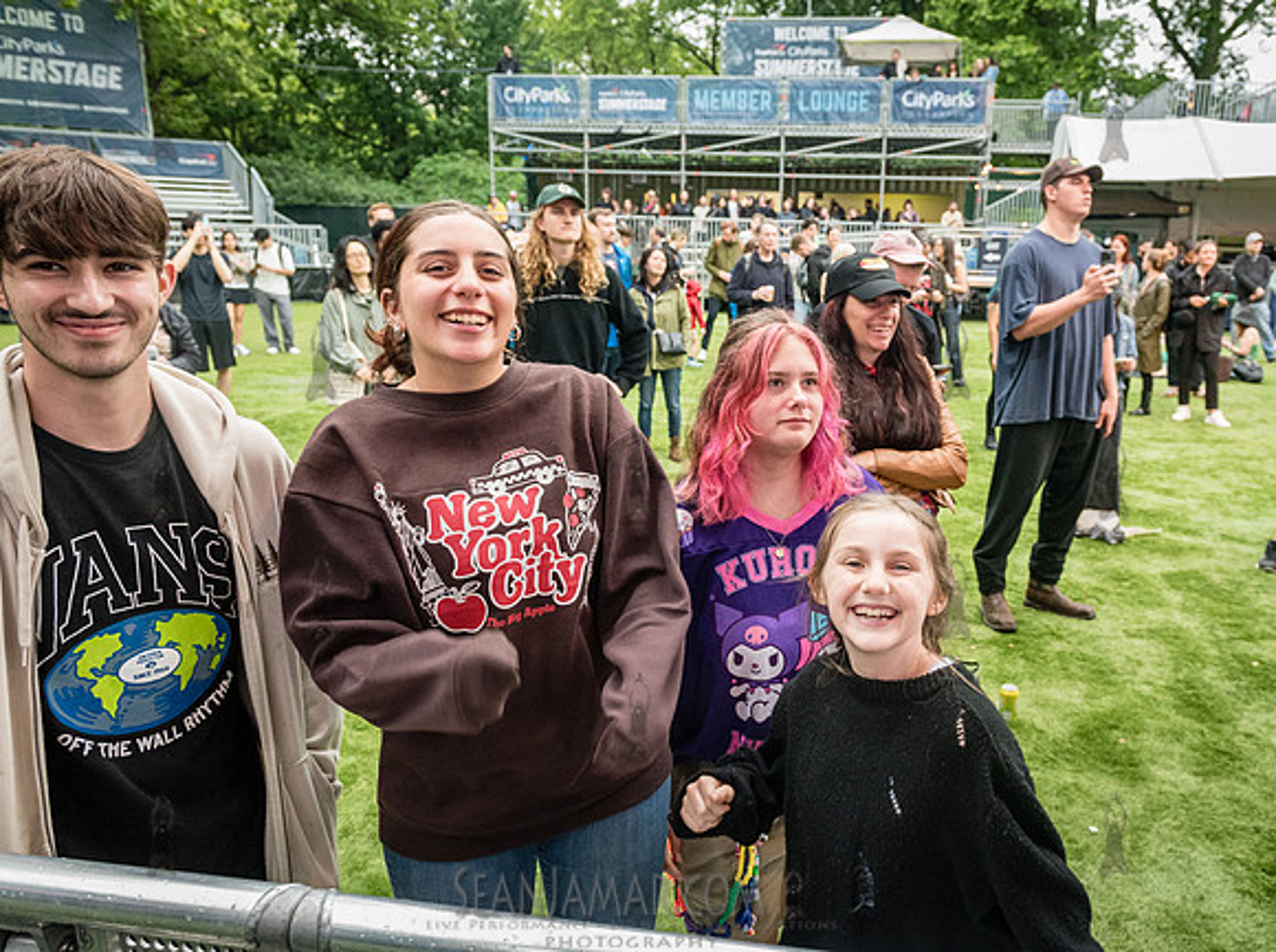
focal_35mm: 28
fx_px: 1035
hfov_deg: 62.6
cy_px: 497
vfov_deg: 49.4
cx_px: 776
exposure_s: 1/250
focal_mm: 24
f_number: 4.5
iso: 3200
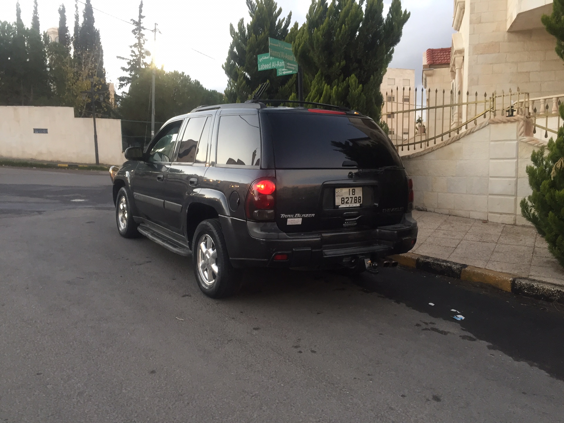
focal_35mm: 29
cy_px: 212
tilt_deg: -6.9
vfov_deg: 48.2
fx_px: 472
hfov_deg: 61.7
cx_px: 282
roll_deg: +1.3
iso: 80
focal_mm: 4.15
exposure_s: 1/33
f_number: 2.2
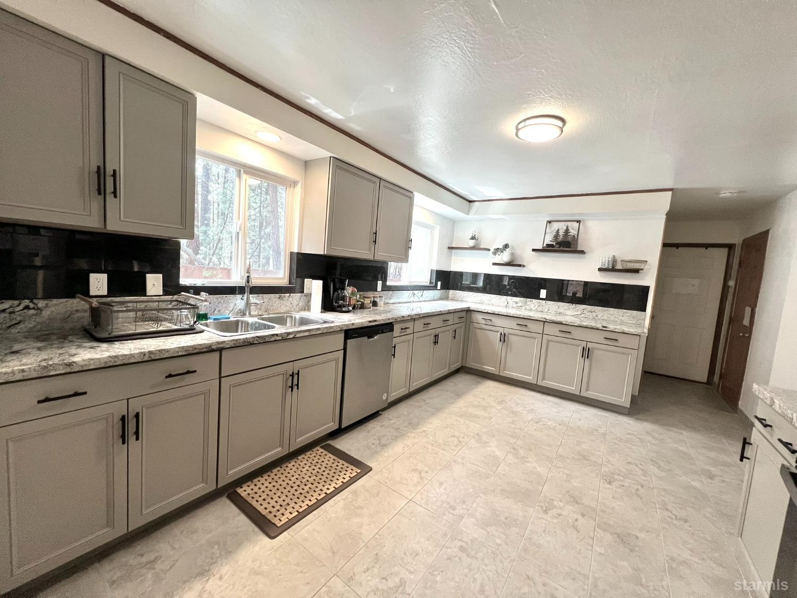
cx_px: 398
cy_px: 299
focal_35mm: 13
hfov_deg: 106.2
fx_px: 299
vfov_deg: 89.9
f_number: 1.8
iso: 200
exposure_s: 1/120
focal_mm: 1.57
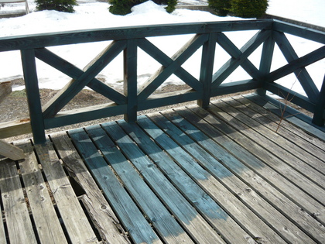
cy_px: 122
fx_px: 310
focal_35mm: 33
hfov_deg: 55.4
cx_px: 162
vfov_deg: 42.9
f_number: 2.8
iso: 100
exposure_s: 1/1000
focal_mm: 5.5
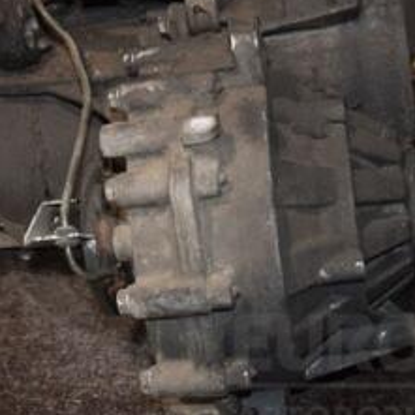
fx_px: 1031
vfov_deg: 22.5
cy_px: 92
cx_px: 199
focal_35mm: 76
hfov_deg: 22.8
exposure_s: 1/60
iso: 800
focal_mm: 22
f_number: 5
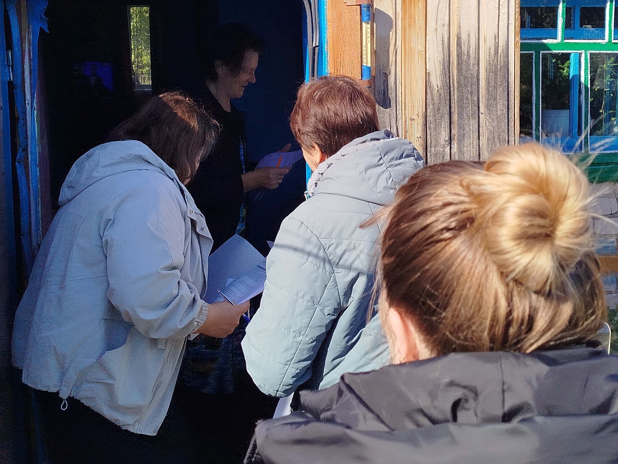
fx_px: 857
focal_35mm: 48
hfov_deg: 39.6
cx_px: 324
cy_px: 119
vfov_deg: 29.8
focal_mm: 5.31
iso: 50
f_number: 1.7
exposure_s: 1/890
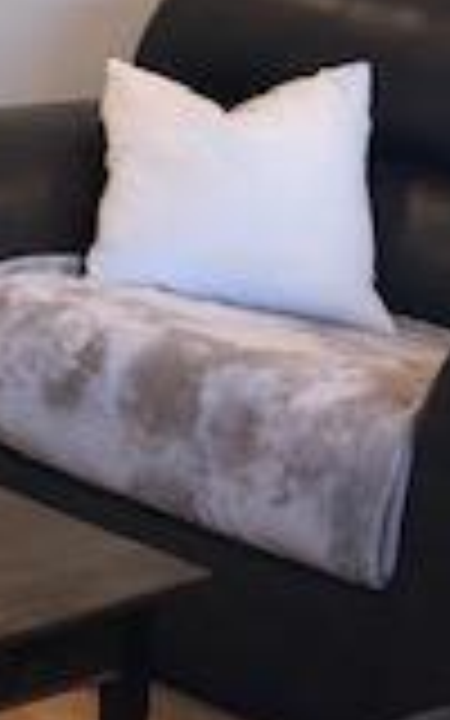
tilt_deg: -9.6
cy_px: 90
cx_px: -616
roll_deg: -2.0
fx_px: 2335
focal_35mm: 119
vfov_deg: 17.3
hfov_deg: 9.8
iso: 40
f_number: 1.8
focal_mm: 3.99
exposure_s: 1/24
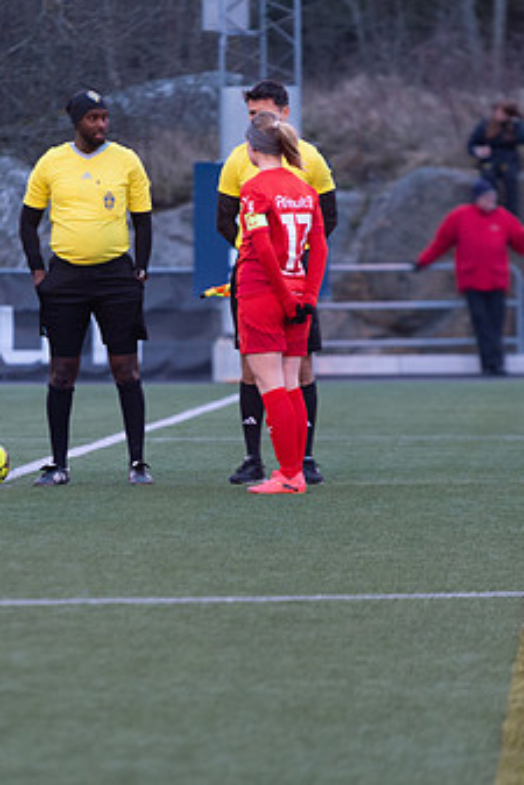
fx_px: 7786
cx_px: 119
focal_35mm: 357
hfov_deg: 3.9
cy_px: 380
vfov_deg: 5.8
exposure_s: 1/400
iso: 2200
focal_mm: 200
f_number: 3.2
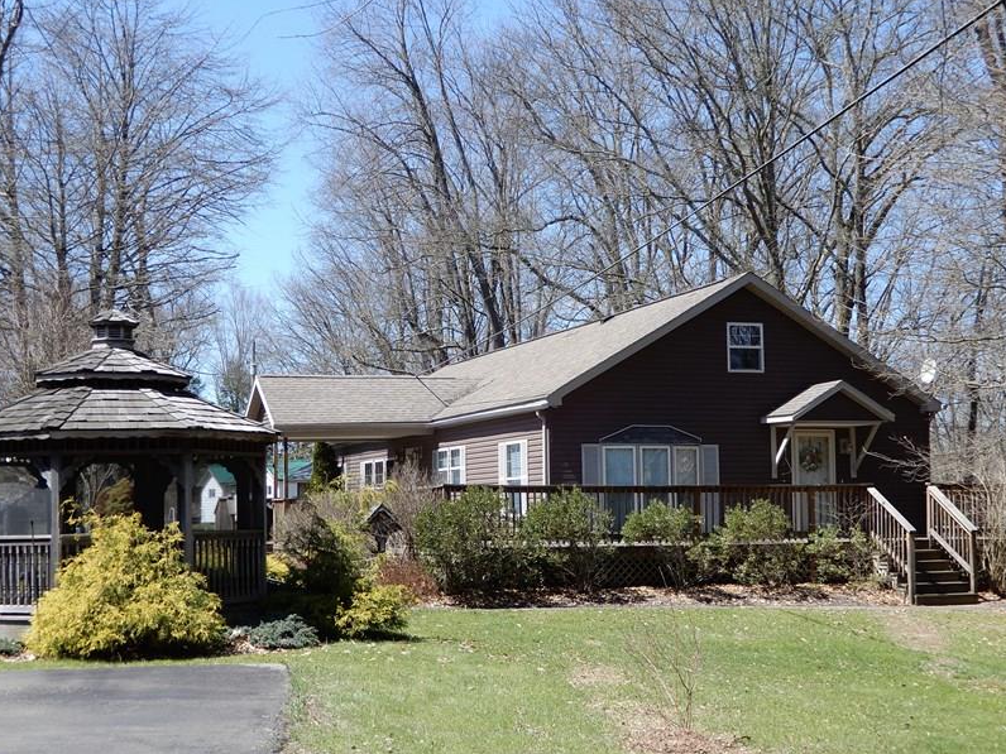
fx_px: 1569
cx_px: 513
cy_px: 412
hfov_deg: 35.5
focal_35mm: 54
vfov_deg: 27.0
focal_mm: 7.5
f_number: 4
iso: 80
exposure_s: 1/400
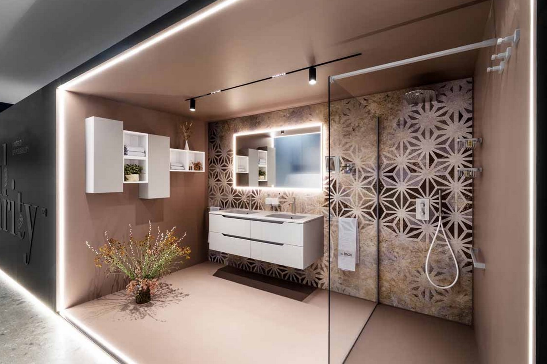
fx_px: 258
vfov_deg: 70.4
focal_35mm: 17
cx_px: 269
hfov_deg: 93.3
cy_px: 179
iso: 200
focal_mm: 16
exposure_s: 1/2
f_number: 14
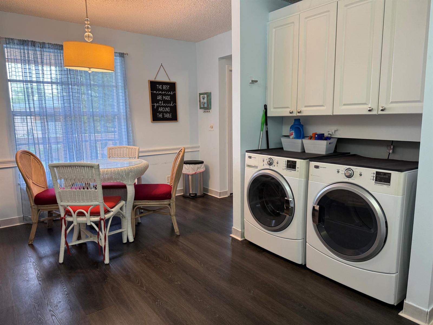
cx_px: 216
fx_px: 300
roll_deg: +0.7
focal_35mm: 24
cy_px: 162
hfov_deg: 71.6
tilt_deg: -8.7
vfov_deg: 56.8
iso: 250
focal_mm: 6.76
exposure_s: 1/120
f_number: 1.78
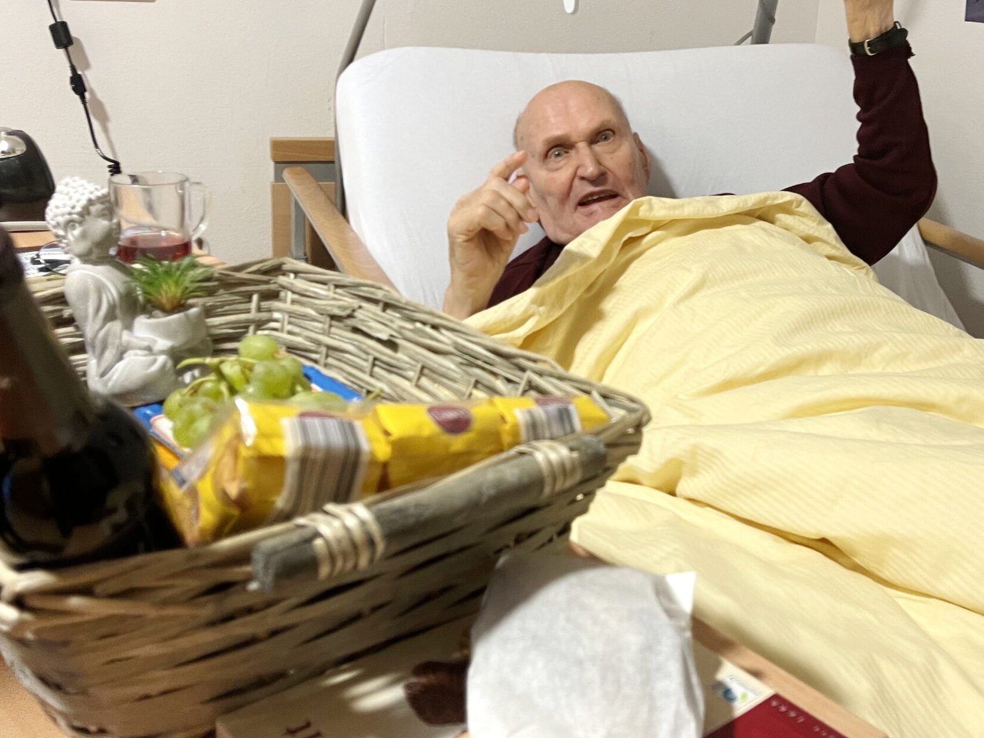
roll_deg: -3.3
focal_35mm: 40
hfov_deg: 46.5
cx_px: 598
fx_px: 1137
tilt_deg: -13.5
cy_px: 273
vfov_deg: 35.7
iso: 250
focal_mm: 5.1
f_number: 1.6
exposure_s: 1/50
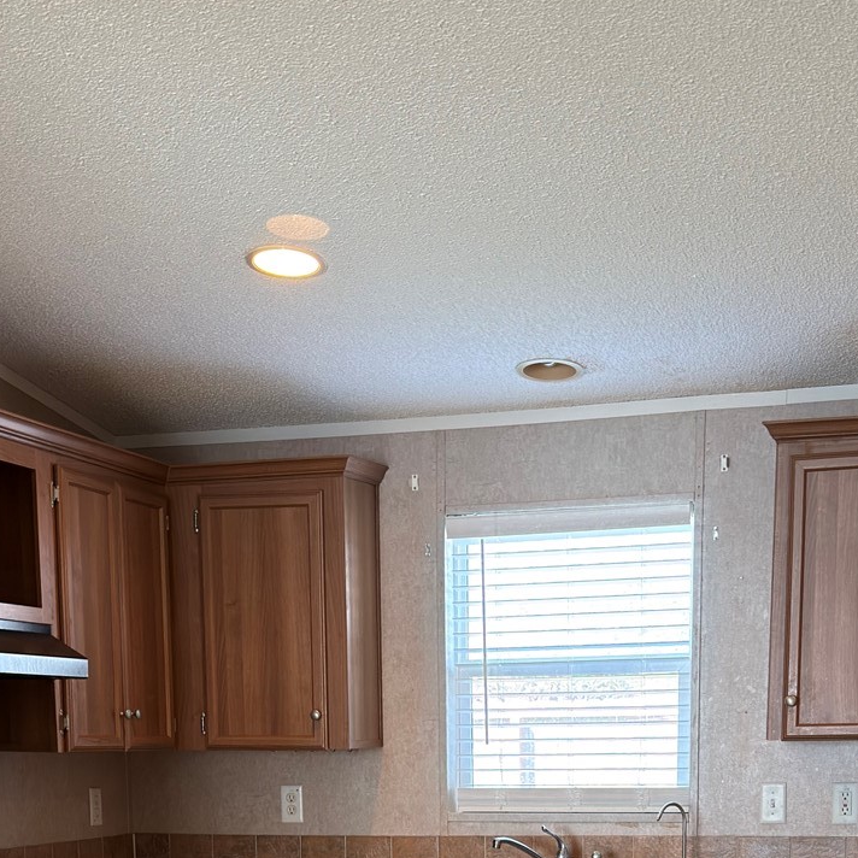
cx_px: 431
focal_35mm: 61
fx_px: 1711
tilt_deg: -8.1
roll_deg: +0.4
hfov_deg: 28.2
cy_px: 969
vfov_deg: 25.8
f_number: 1.78
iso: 200
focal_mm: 6.76
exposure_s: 1/60
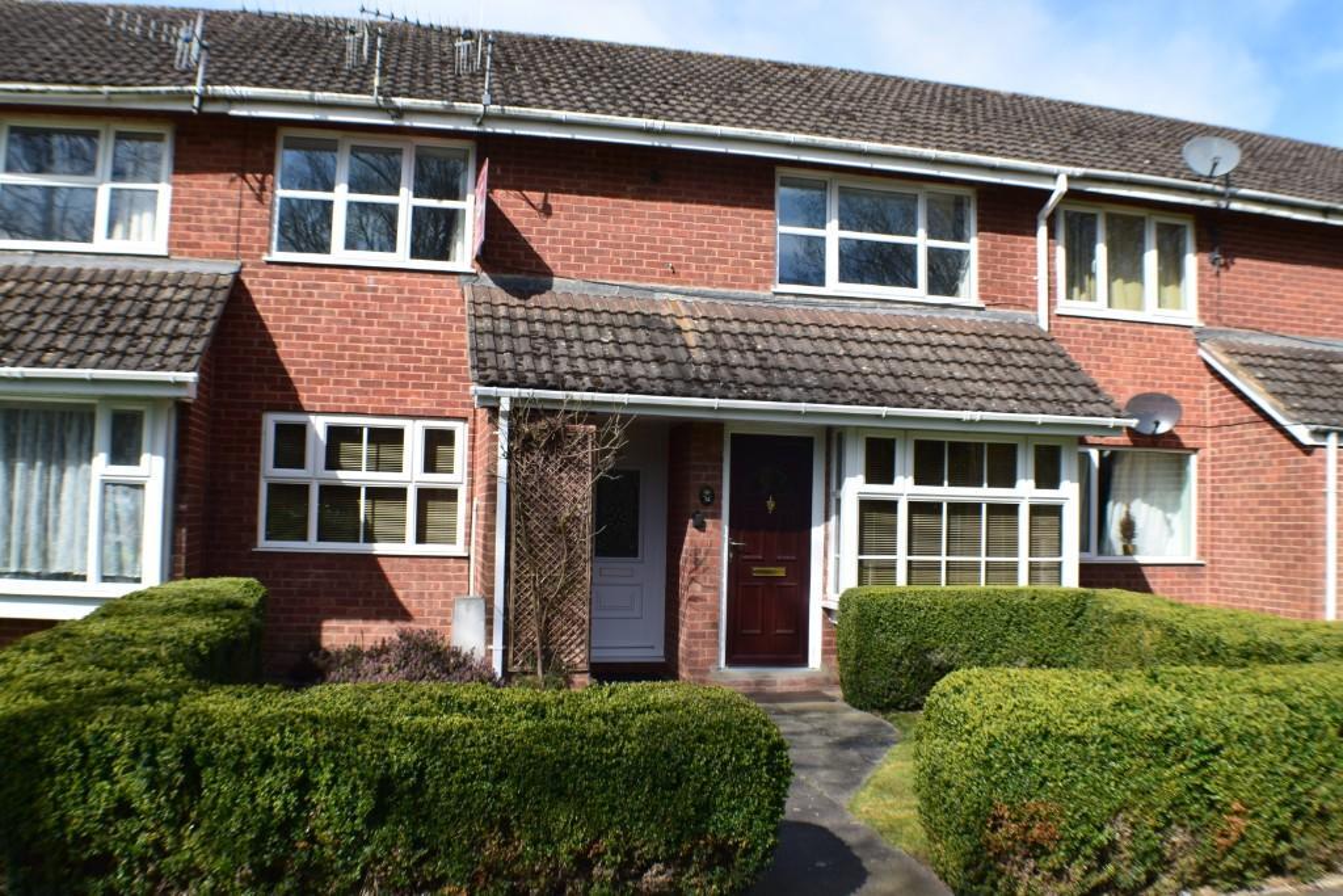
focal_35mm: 40
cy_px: 448
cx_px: 672
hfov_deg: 47.9
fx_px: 1511
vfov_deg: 33.0
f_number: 11
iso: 360
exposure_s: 1/500
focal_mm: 27
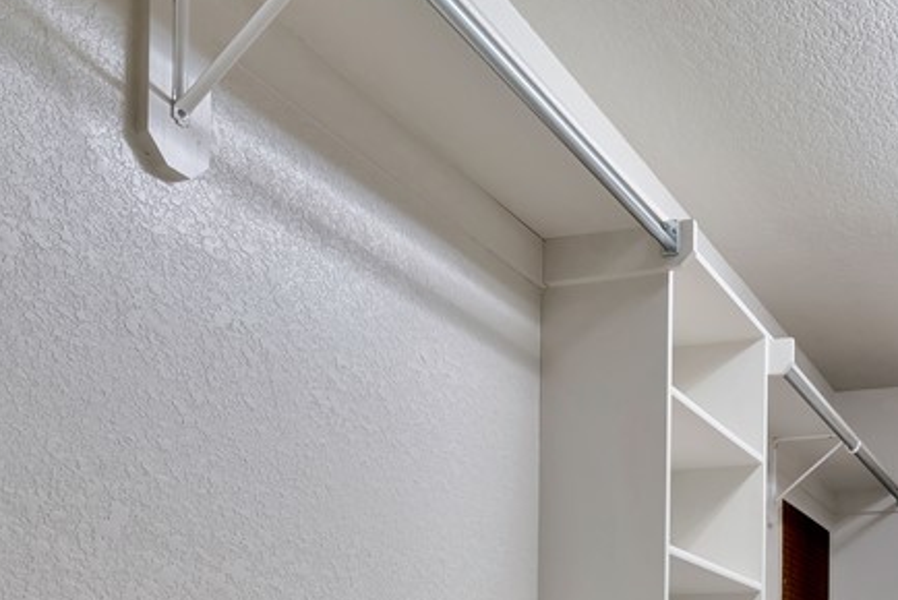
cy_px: 734
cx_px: 792
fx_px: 998
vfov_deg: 28.7
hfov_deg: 44.5
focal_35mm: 40
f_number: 7.1
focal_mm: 16
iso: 160
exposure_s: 1/1.25
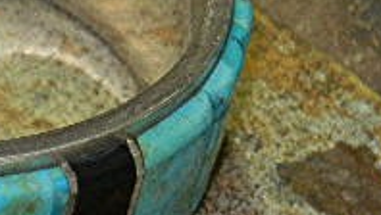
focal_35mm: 313
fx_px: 3166
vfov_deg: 3.9
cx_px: -119
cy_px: 46
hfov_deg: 6.8
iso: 588
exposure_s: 1/30
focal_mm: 16
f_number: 4.4
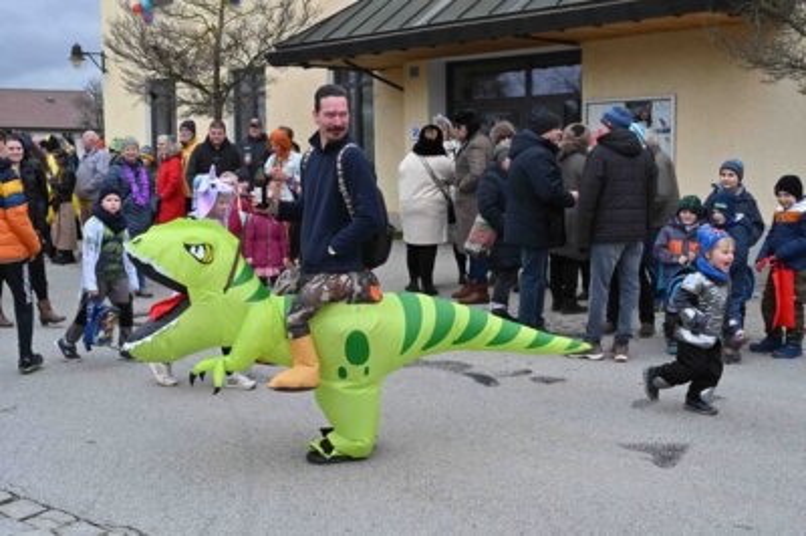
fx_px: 1007
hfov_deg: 43.6
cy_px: 268
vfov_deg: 29.8
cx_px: 403
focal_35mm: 45
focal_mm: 45
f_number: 14
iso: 2500
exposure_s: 1/800
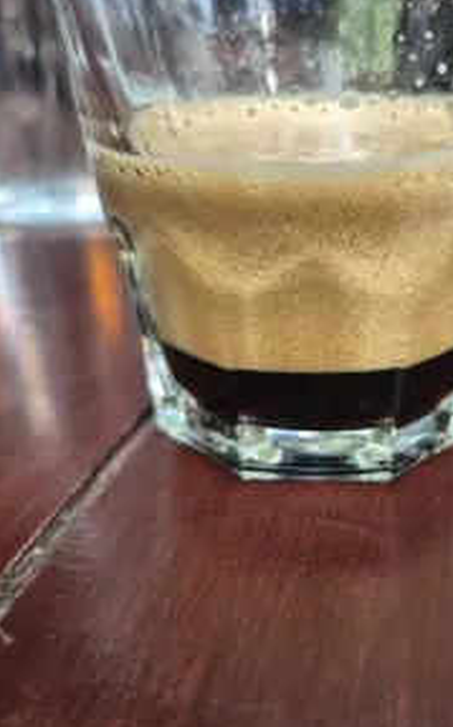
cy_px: 375
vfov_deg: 56.7
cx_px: 334
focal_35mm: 34
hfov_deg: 36.4
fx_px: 673
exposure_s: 1/120
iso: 400
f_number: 1.8
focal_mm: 5.4
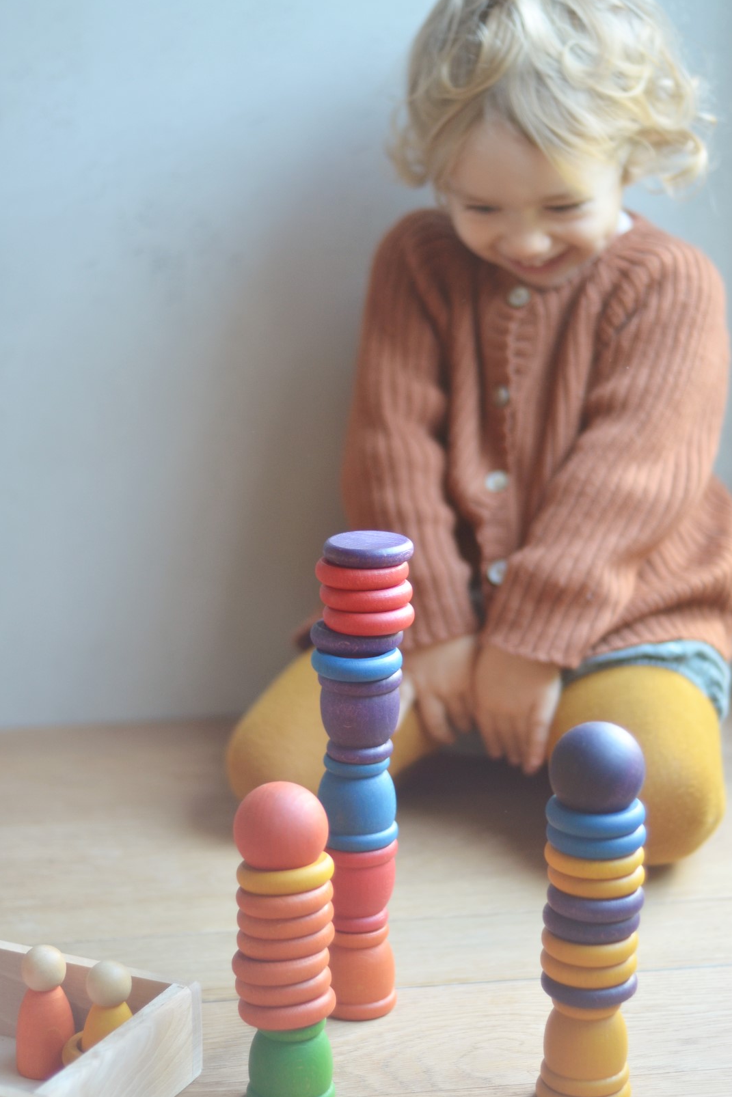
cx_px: 365
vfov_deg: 26.6
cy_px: 554
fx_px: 2317
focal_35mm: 76
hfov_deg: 18.0
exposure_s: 1/100
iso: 360
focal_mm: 50
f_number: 1.8
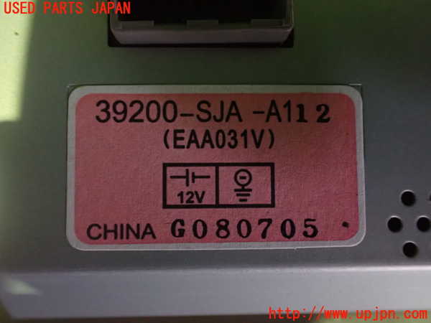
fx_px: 374
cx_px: 216
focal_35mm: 30
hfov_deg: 60.0
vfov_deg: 46.8
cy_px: 162
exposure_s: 1/30
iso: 1250
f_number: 2.3
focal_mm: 5.4
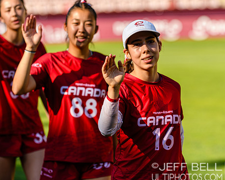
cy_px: 92
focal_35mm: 222
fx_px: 1478
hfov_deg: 8.7
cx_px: 119
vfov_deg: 7.0
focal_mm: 125
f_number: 3.2
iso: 180
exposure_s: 1/1250
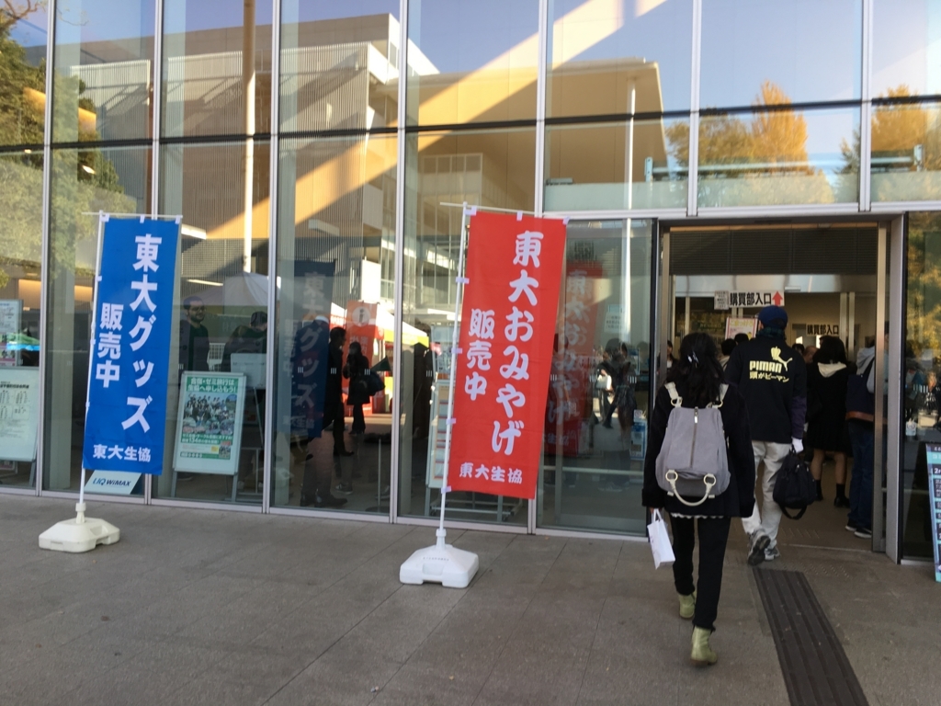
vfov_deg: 48.2
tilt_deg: +2.8
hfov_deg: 61.7
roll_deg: -1.4
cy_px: 353
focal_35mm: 29
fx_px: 788
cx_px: 470
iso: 25
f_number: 2.2
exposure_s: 1/120
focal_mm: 4.15
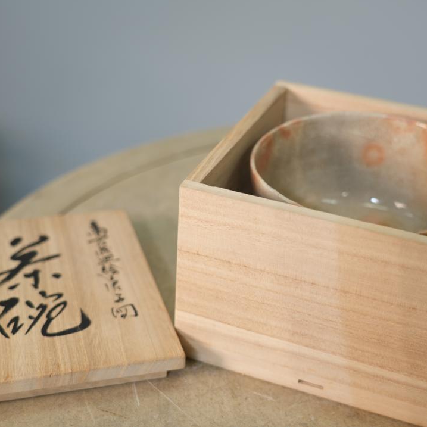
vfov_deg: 27.3
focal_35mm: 63
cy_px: 212
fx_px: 879
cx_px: 205
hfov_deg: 27.3
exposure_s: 1/50
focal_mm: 49
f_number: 4
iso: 250
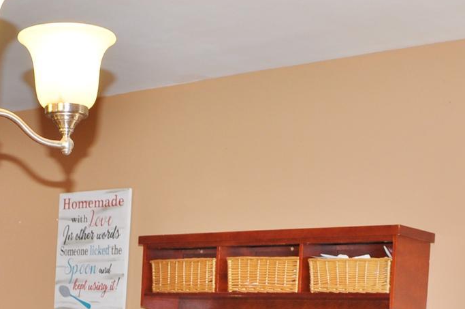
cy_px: 447
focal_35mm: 81
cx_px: 140
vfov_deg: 15.6
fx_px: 1045
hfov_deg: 24.9
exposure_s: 1/60
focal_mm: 18
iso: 250
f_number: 5.6
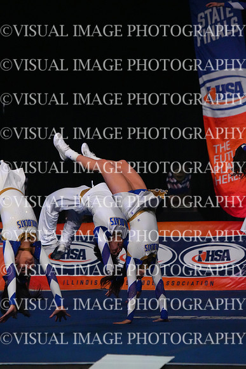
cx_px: 123
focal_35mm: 250
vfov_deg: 8.2
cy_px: 184
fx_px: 2561
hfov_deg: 5.5
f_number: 5.6
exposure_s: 1/1250
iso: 16000
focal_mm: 250
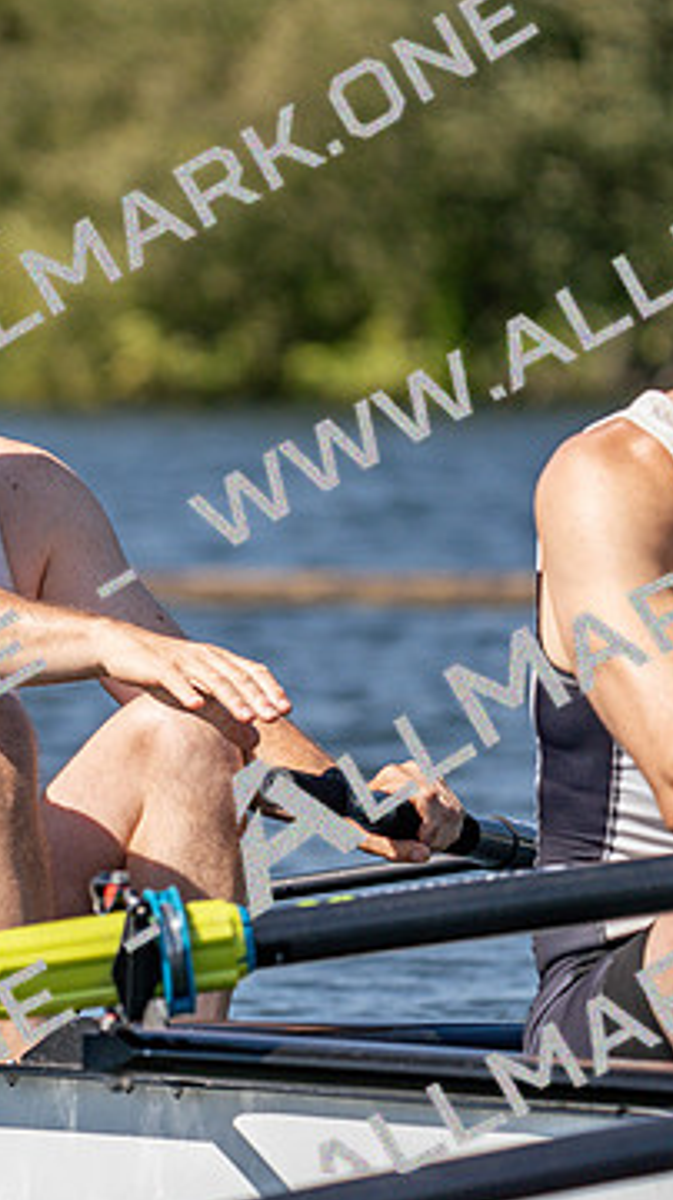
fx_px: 14494
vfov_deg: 4.7
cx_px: -53
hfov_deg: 2.7
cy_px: 602
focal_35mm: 456
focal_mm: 270
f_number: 5.6
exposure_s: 1/2000
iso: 250
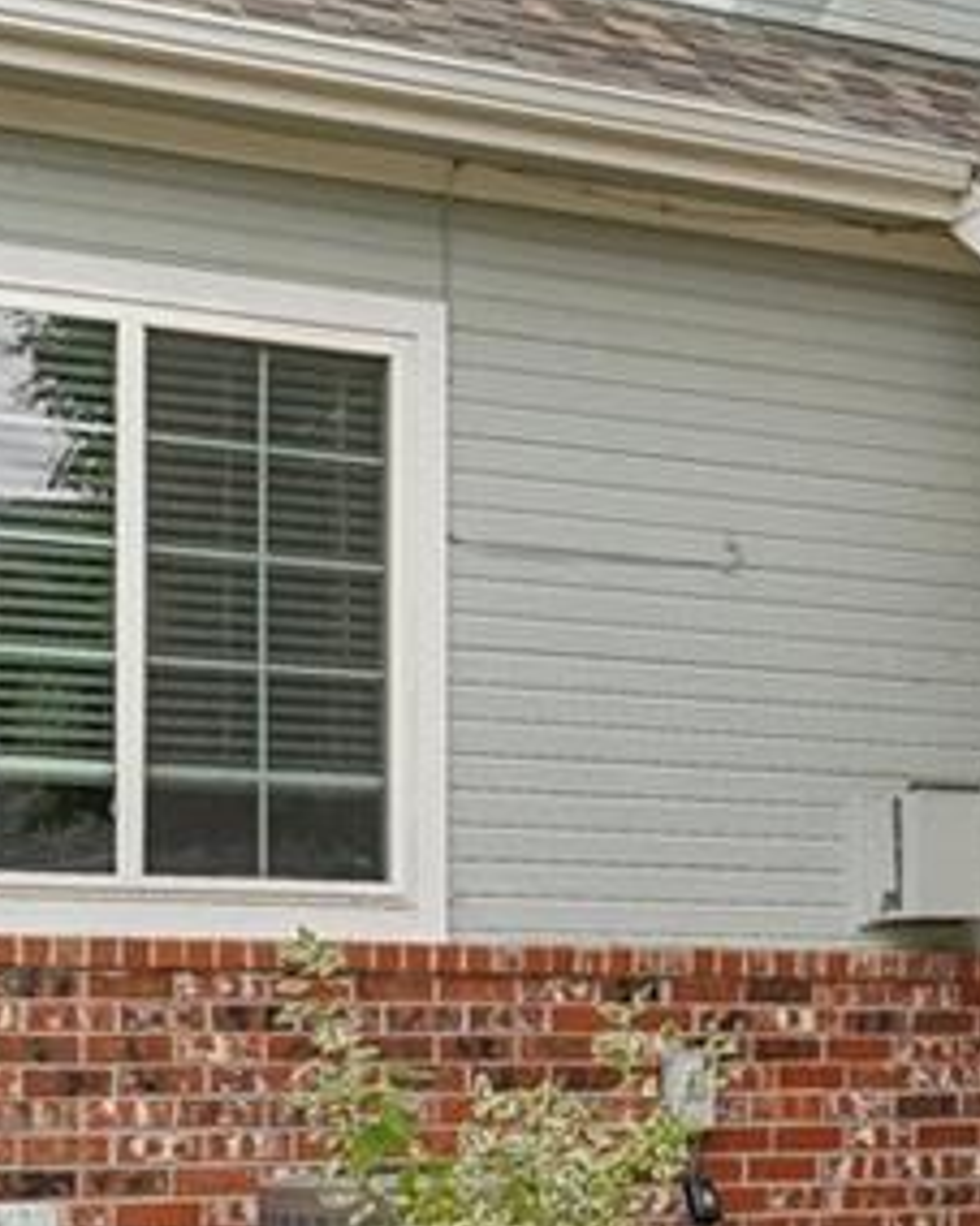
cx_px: 1282
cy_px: 781
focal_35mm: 91
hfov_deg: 16.0
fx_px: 3303
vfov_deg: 21.0
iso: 100
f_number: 8
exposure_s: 1/80
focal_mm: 17.2
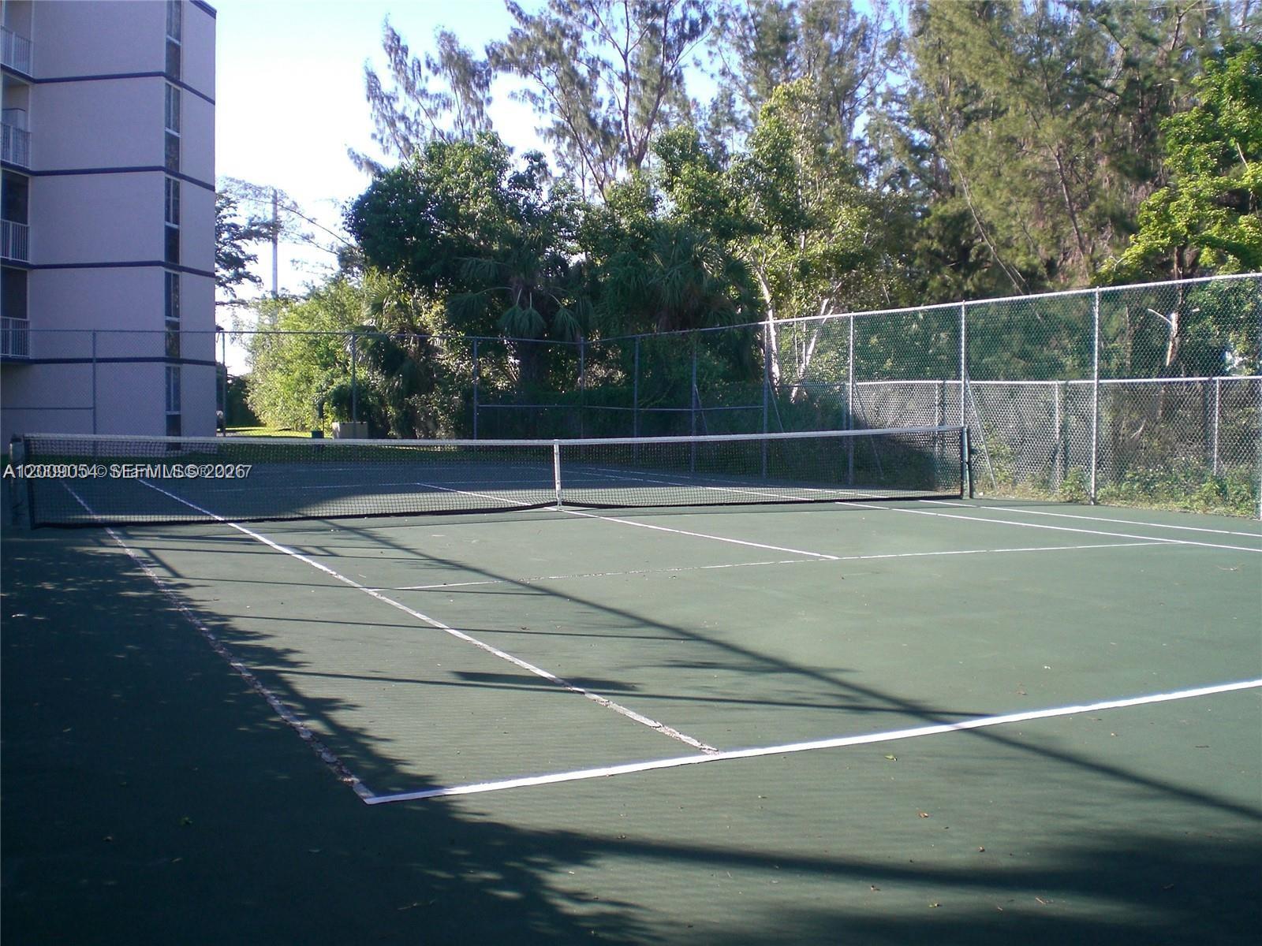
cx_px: 631
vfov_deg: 37.7
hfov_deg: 49.0
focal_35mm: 38
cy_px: 473
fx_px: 1385
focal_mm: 6.3
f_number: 3.1
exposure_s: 1/250
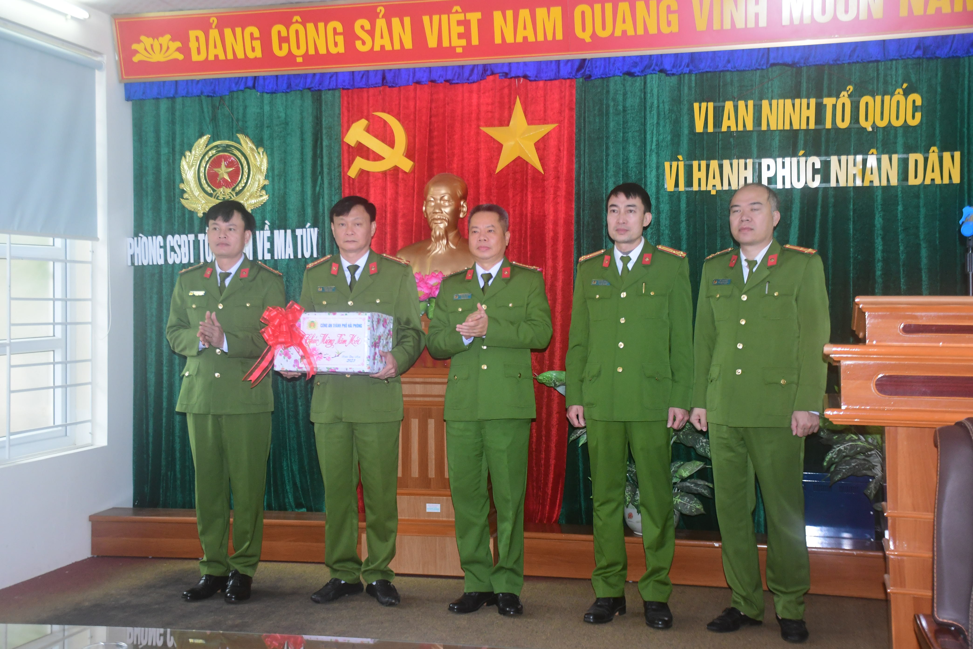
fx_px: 1297
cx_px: 486
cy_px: 324
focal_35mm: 48
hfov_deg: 41.1
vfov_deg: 28.1
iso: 1600
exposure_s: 1/200
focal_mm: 32
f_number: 4
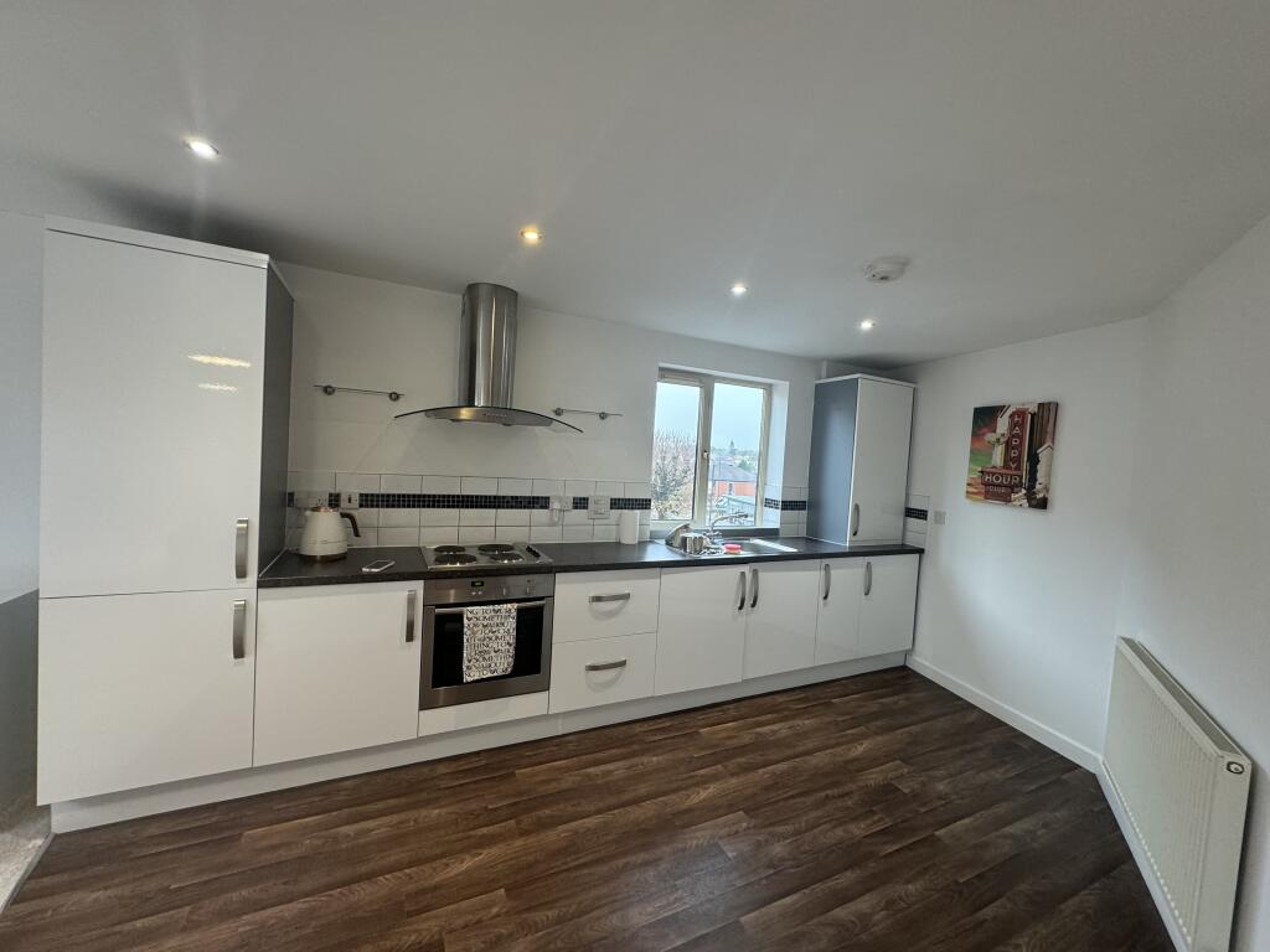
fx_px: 514
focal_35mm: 14
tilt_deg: -1.9
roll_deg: -3.5
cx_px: 635
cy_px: 476
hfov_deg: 102.1
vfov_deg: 85.7
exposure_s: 1/50
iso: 160
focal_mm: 2.22
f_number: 2.2
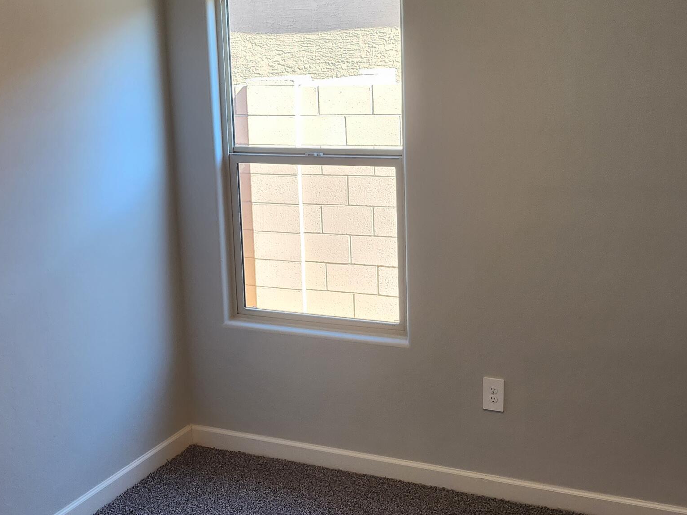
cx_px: 311
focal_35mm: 47
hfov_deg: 40.4
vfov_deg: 30.8
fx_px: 933
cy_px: 195
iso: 160
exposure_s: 1/120
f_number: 1.8
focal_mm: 5
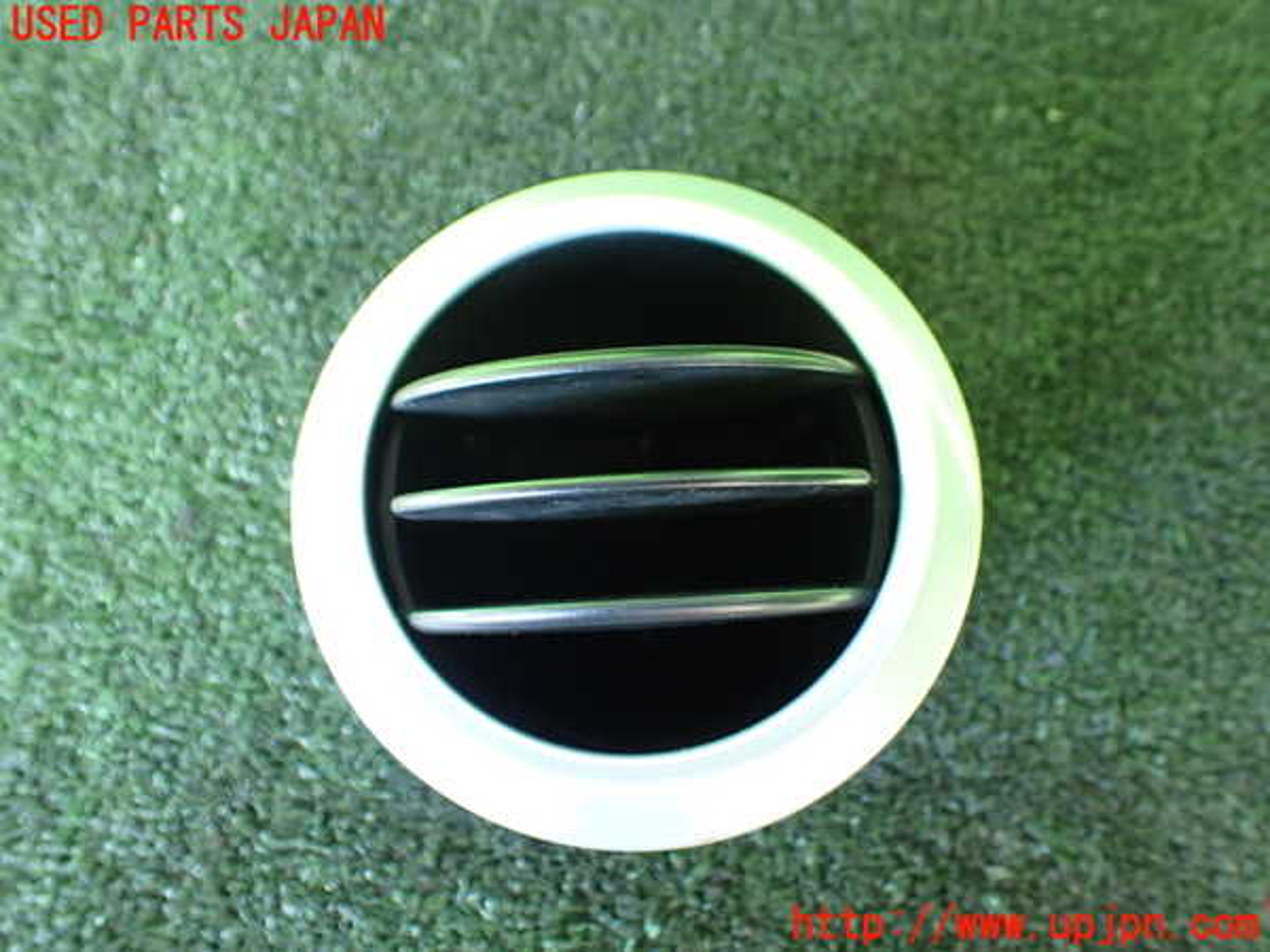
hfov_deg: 60.0
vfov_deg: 46.8
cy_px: 476
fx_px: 1101
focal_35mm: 30
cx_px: 635
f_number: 2.3
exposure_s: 1/80
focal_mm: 5.4
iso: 800
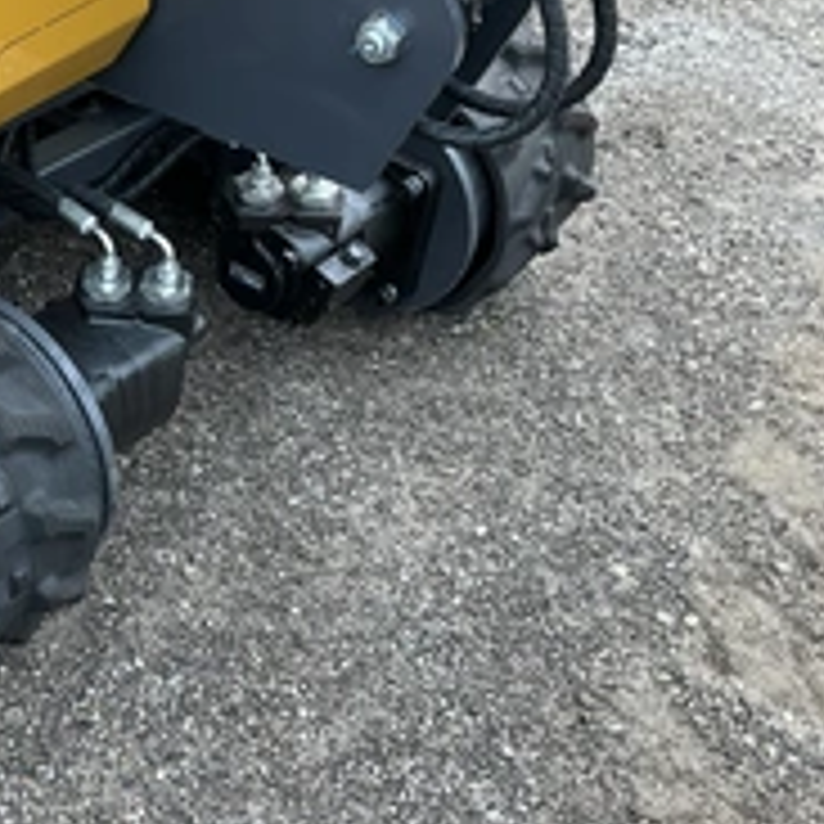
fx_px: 1508
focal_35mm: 56
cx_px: -32
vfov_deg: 30.4
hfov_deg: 28.4
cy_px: 315
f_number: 1.8
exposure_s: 1/122
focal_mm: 3
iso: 40
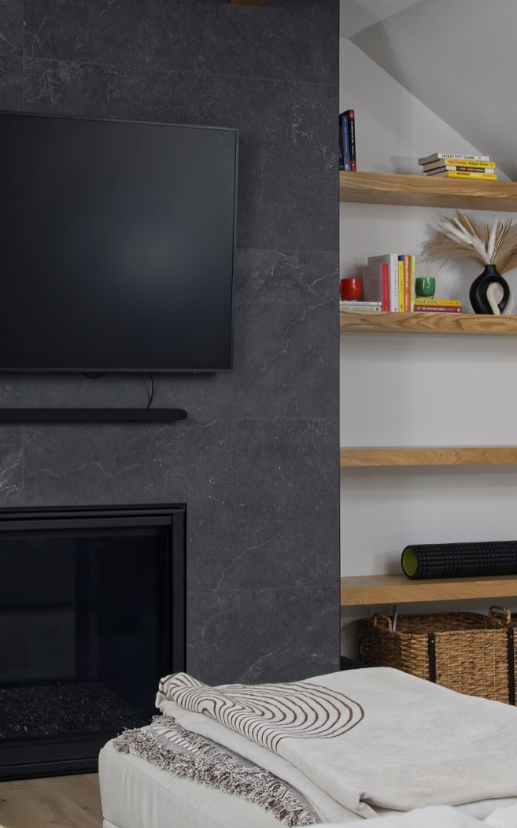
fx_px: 1398
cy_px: 418
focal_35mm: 62
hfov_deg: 20.6
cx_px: 81
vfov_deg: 33.0
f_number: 13
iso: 800
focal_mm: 32
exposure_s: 1/200
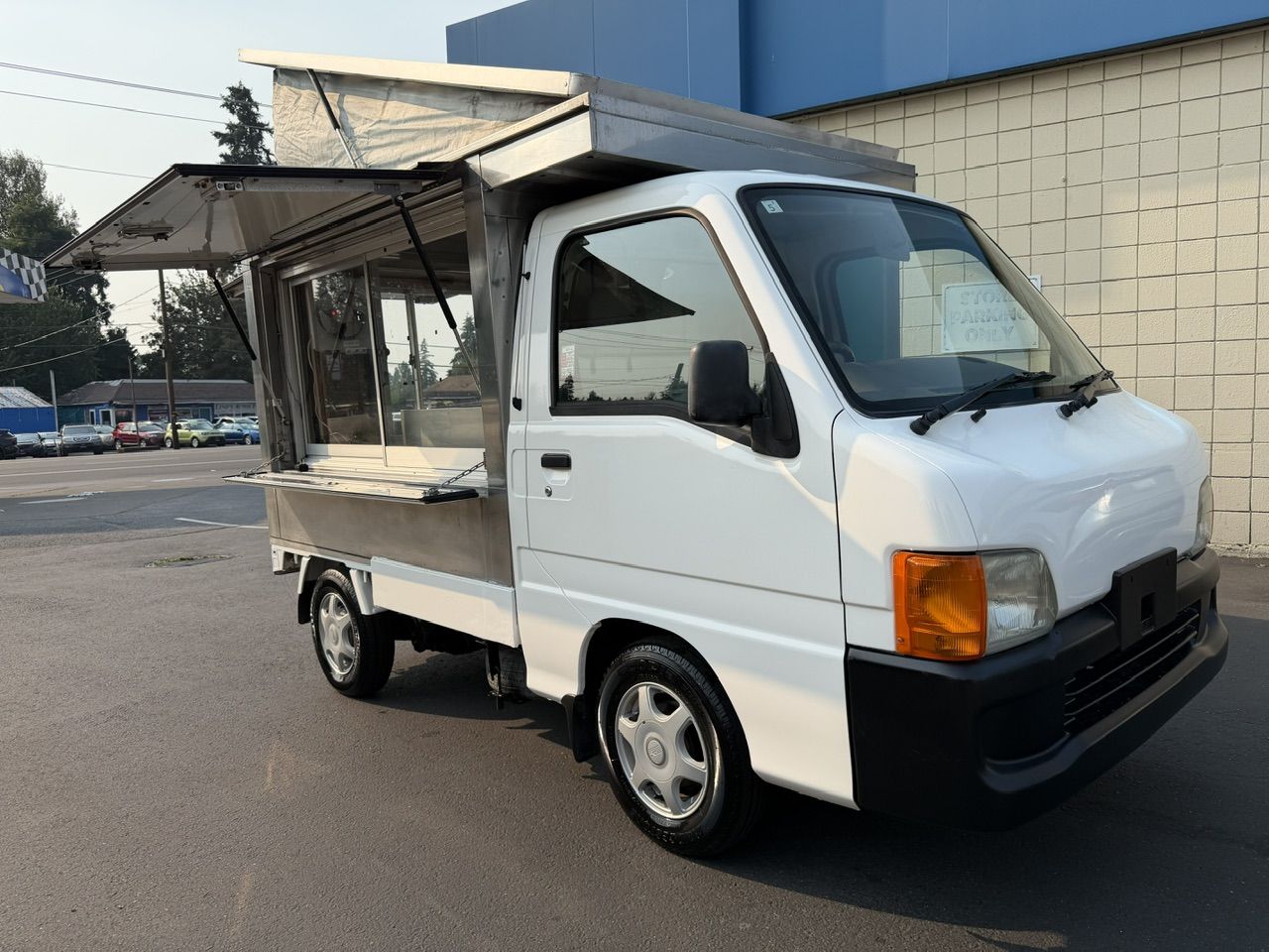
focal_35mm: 24
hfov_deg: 71.6
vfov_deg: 56.8
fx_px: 880
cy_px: 476
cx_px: 634
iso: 80
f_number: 1.78
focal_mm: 6.76
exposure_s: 1/3953
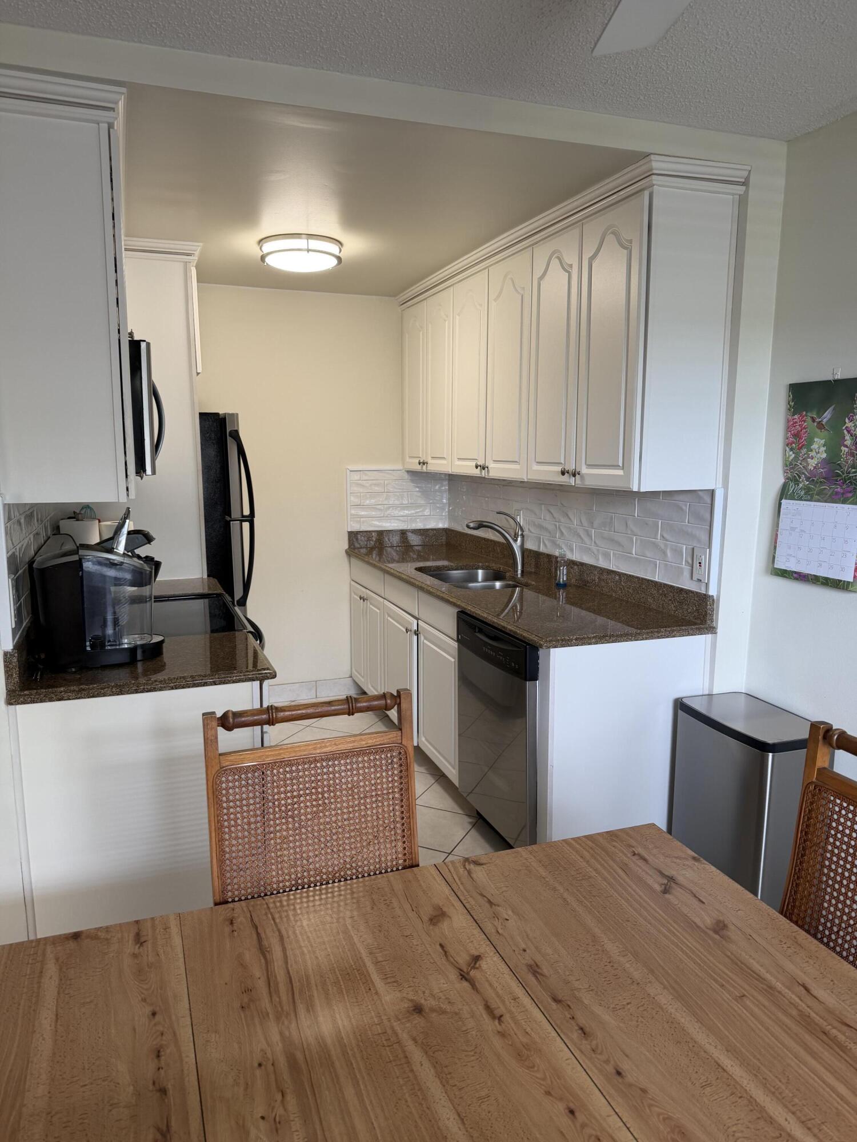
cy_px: 571
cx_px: 428
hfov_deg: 56.8
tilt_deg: -8.5
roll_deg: -1.0
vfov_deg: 71.6
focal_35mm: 24
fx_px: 792
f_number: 1.78
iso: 125
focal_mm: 6.76
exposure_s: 1/120
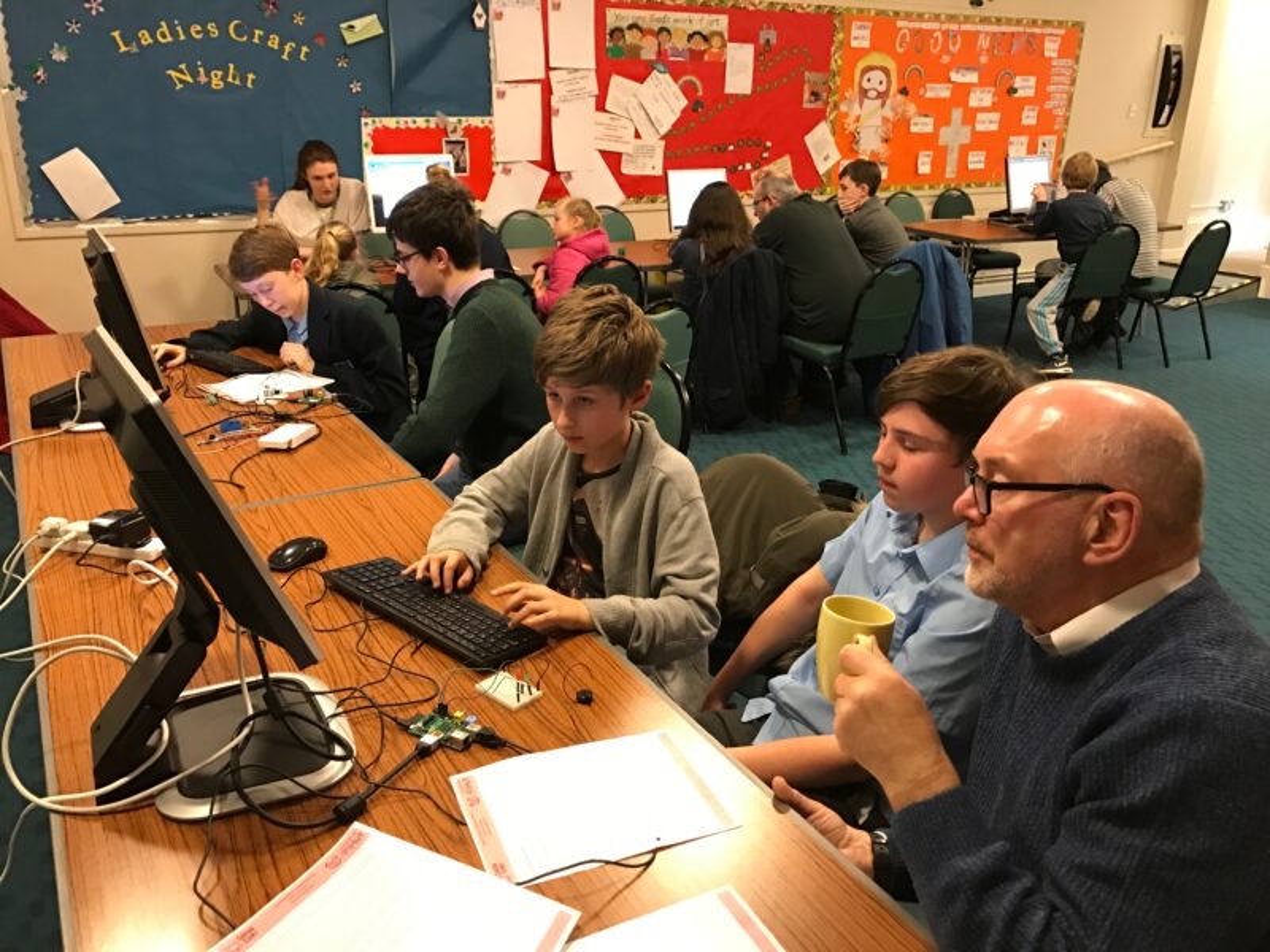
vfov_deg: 49.7
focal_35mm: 28
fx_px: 1027
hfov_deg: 63.4
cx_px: 635
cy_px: 476
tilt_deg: -20.5
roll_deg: -1.9
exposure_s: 1/14
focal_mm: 3.99
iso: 100
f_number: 1.8
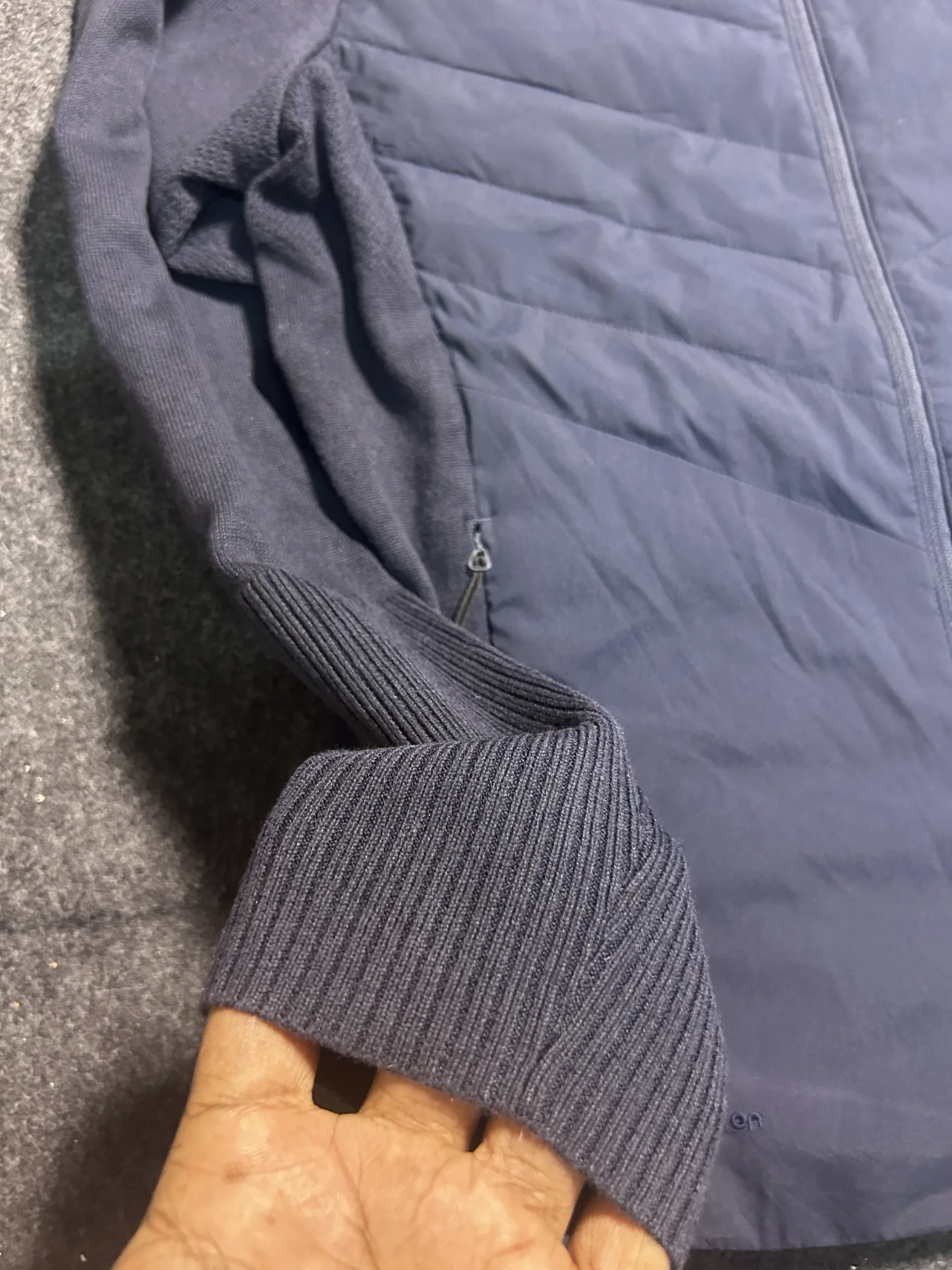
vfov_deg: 67.3
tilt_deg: -53.3
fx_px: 953
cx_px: 476
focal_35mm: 26
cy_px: 635
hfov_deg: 53.1
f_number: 1.5
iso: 500
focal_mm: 5.7
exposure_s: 1/33
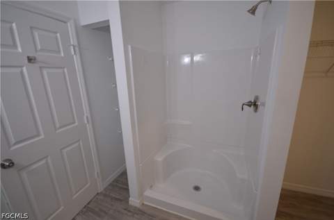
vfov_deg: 77.0
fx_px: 139
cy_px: 110
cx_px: 167
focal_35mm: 15
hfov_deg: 100.6
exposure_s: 1/60
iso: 500
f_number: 4
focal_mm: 10
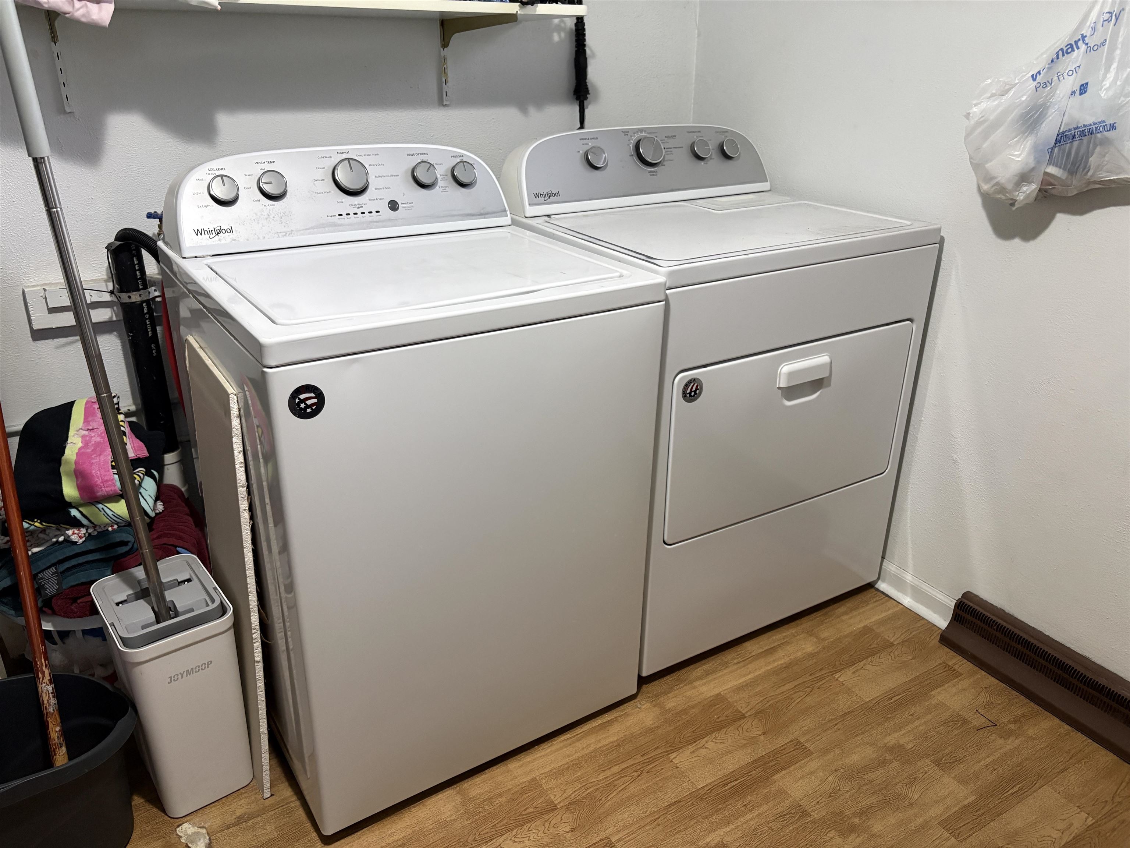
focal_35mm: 26
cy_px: 424
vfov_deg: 53.1
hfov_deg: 67.3
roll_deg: +1.5
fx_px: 849
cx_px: 565
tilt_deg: -23.2
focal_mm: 5.96
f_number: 1.6
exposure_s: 1/60
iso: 320
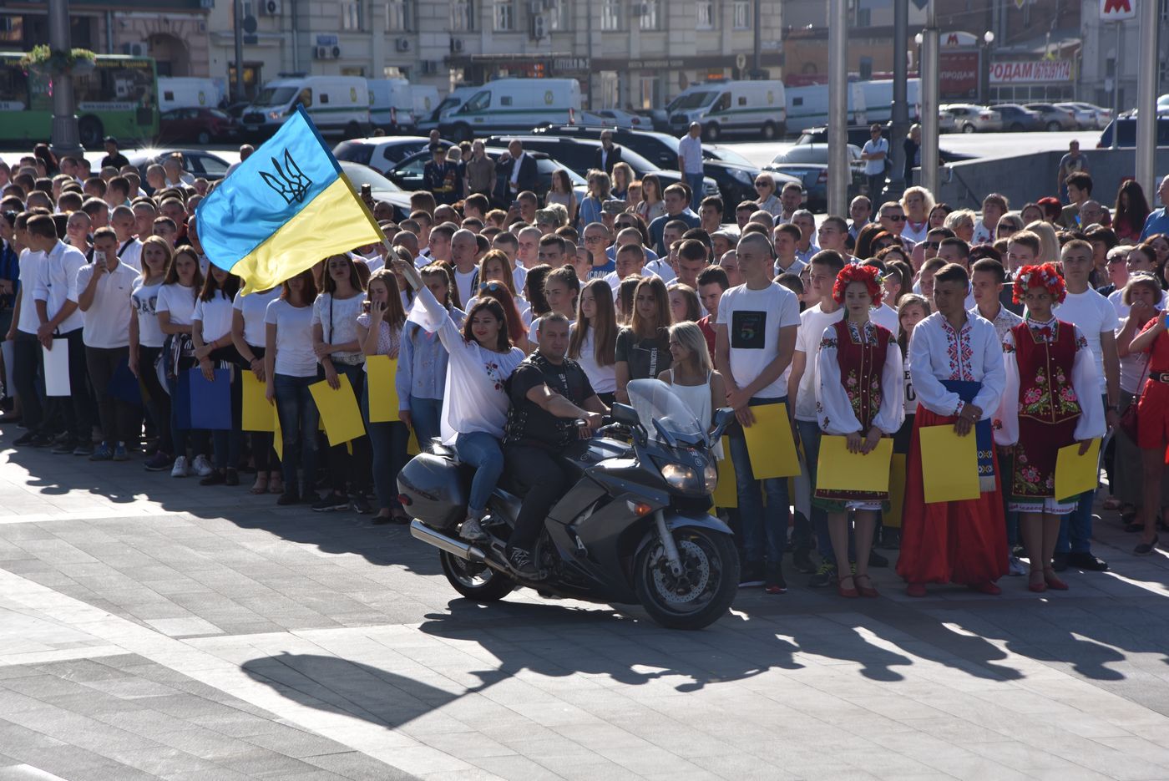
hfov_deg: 17.1
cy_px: 390
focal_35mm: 120
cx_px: 584
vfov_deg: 11.4
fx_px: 3899
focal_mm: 120
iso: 160
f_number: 9
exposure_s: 1/640
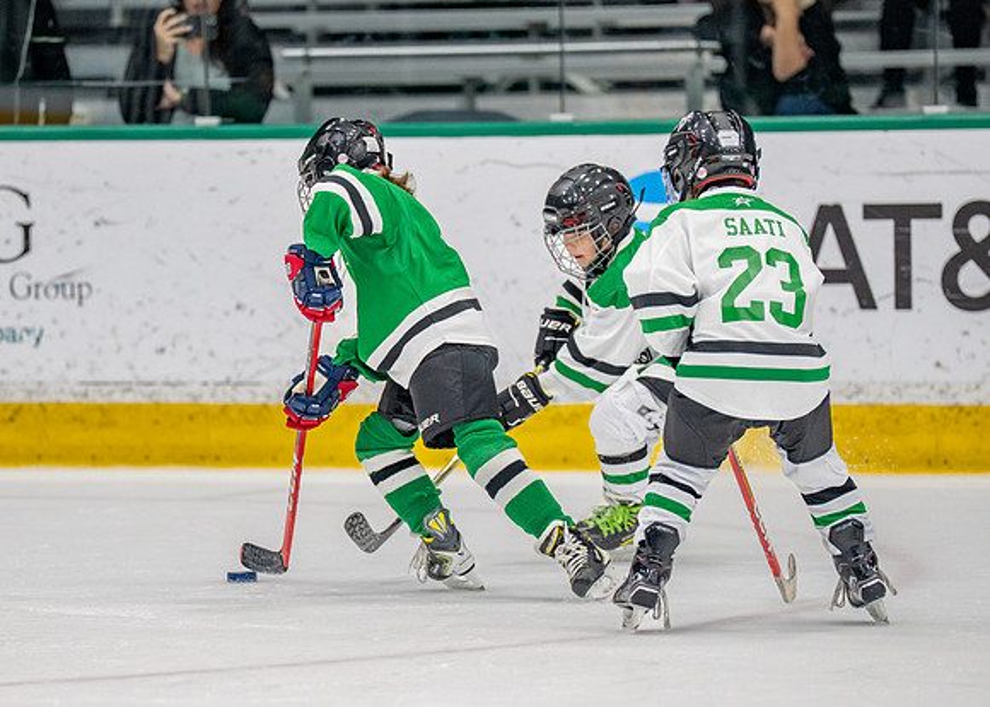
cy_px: 397
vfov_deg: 4.4
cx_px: 360
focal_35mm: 331
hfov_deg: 6.1
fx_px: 9299
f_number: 2.8
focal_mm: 200
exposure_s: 1/1250
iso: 1000
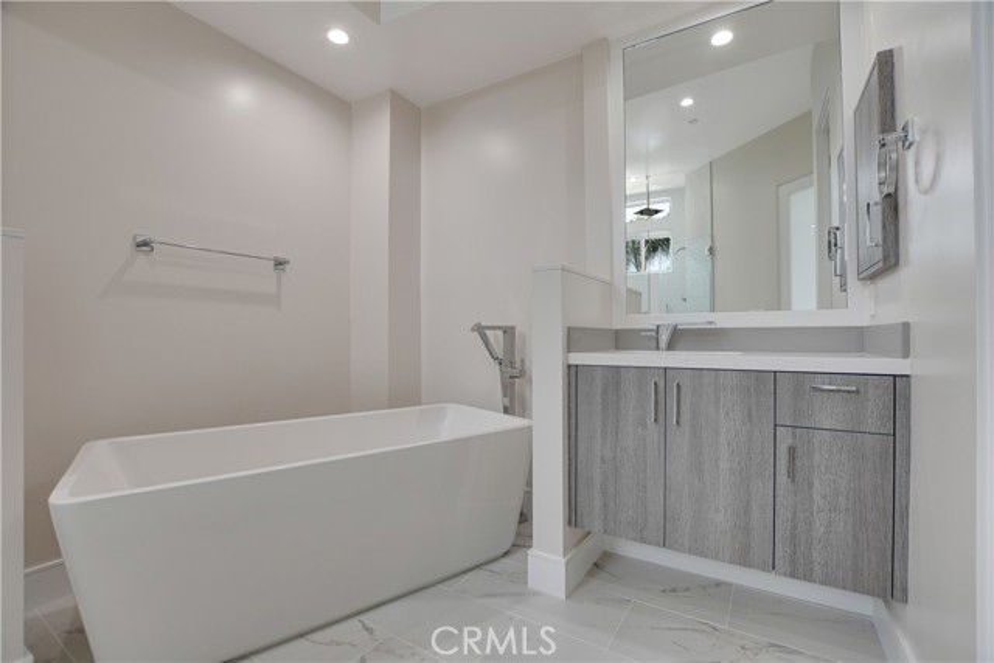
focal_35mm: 15
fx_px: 414
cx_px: 497
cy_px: 332
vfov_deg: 77.4
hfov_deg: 100.4
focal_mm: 10
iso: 400
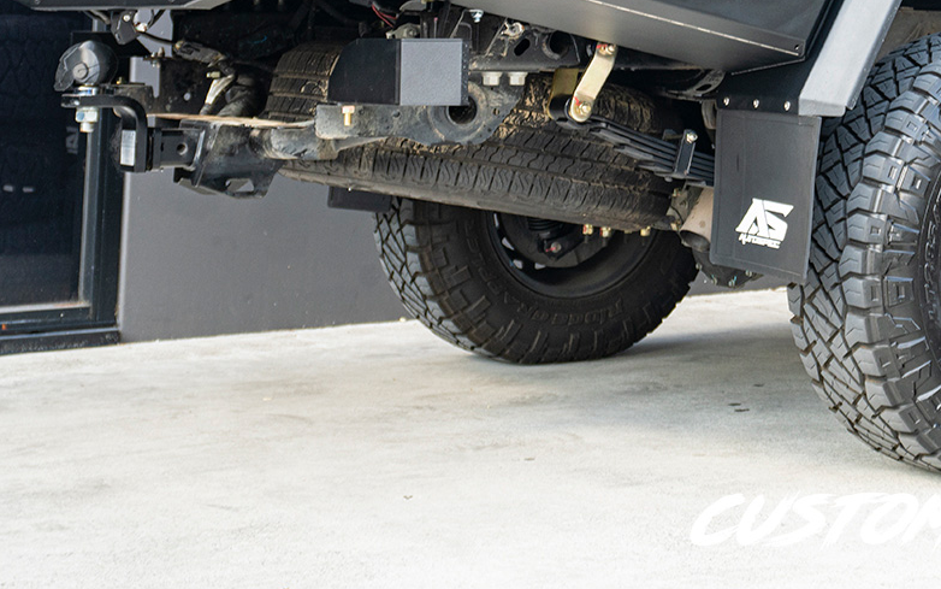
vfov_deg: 18.1
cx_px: 976
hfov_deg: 28.1
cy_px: -132
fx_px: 1744
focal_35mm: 68
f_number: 4
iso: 160
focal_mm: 29
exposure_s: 1/60
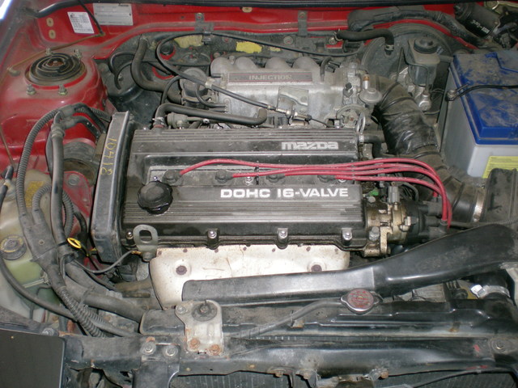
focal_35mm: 38
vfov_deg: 37.7
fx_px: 569
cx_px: 259
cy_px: 194
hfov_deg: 49.0
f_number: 3.1
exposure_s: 1/60
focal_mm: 6.3
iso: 122
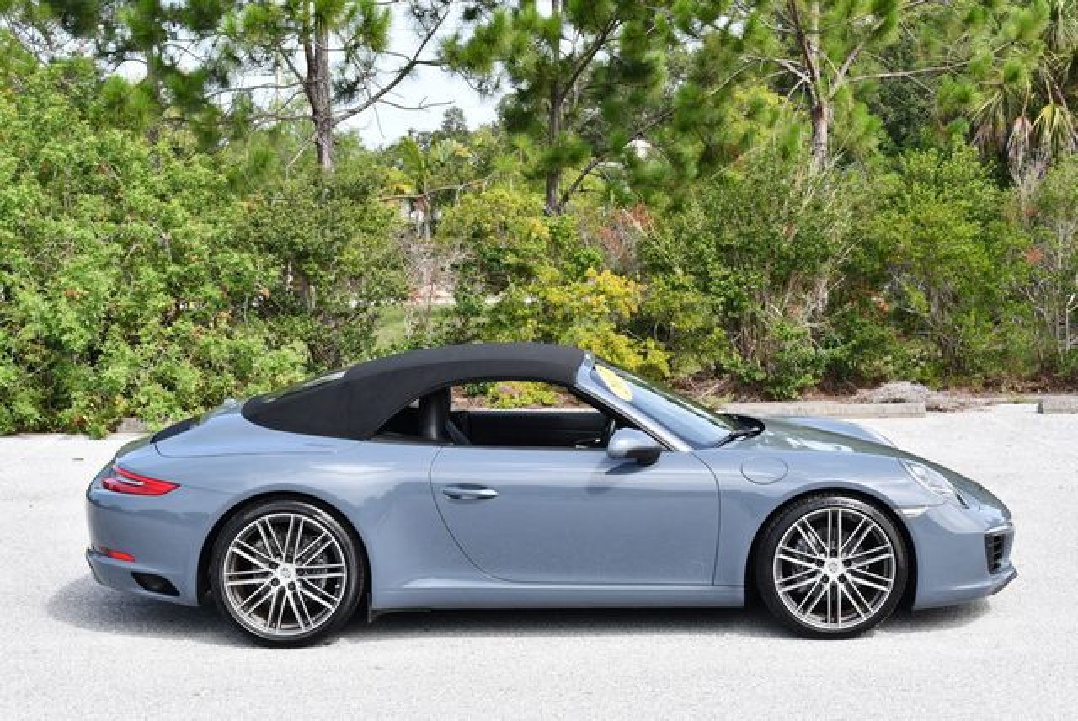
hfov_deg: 33.4
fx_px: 1798
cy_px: 360
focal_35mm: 60
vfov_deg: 22.7
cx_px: 539
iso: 200
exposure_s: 1/250
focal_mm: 30
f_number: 7.1
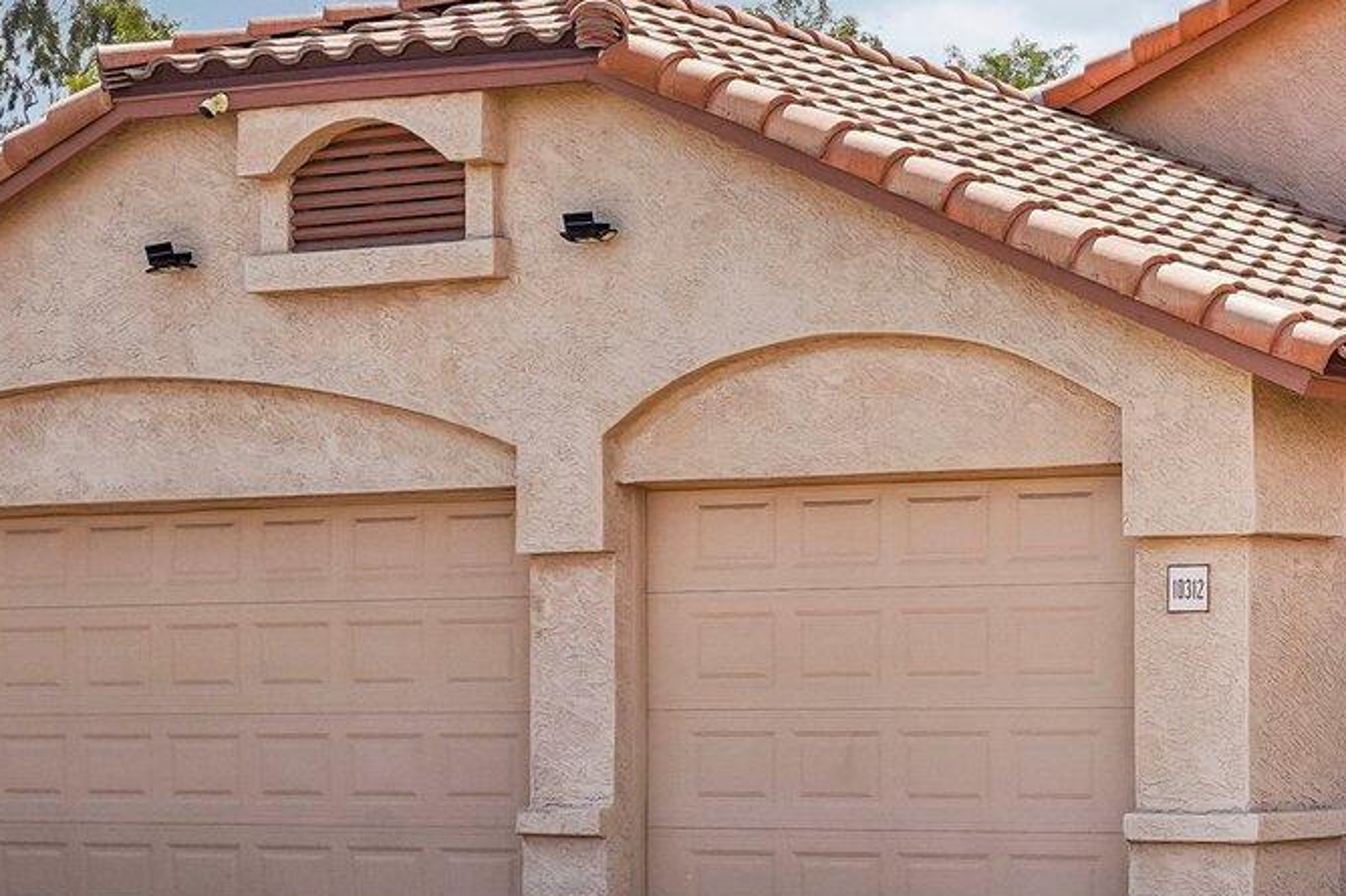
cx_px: 1636
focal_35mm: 95
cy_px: 585
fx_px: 3551
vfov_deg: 14.4
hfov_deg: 20.1
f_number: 8
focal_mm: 31
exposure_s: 1/800
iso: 400
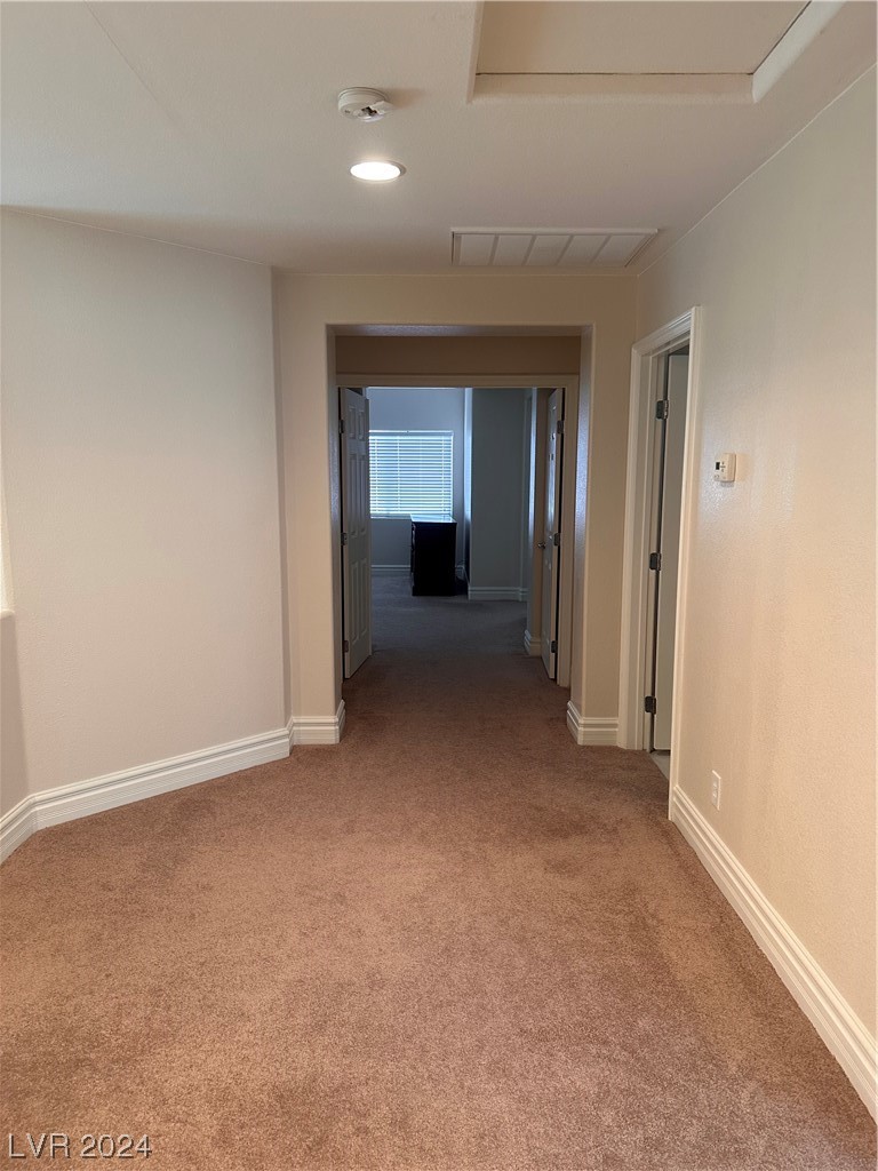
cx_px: 439
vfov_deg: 71.6
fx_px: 812
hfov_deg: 56.8
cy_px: 586
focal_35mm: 24
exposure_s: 1/60
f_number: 1.78
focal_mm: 6.86
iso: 250
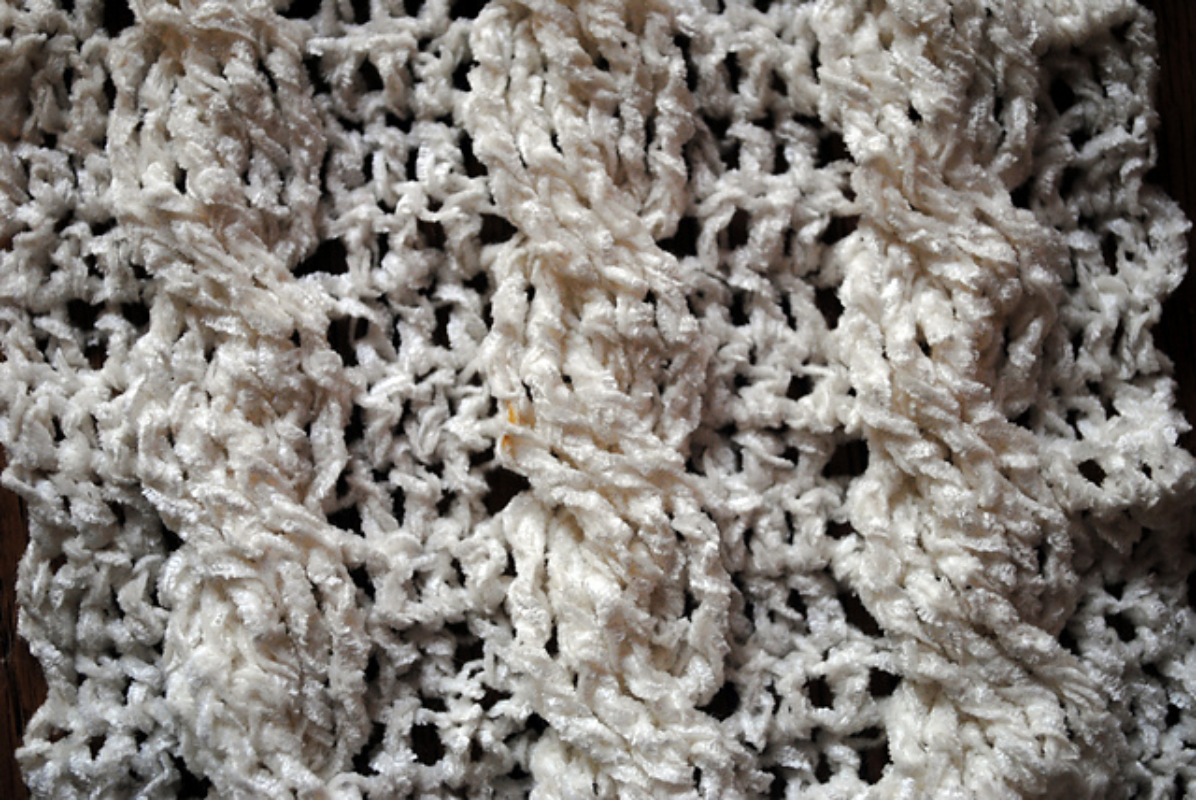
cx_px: 598
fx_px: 1995
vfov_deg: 22.7
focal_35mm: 60
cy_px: 400
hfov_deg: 33.4
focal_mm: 40
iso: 450
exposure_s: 1/30
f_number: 5.3
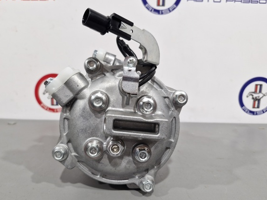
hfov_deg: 67.1
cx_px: 118
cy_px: 110
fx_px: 201
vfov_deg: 53.0
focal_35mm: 26
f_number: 1.8
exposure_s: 1/100
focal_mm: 5.54
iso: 50
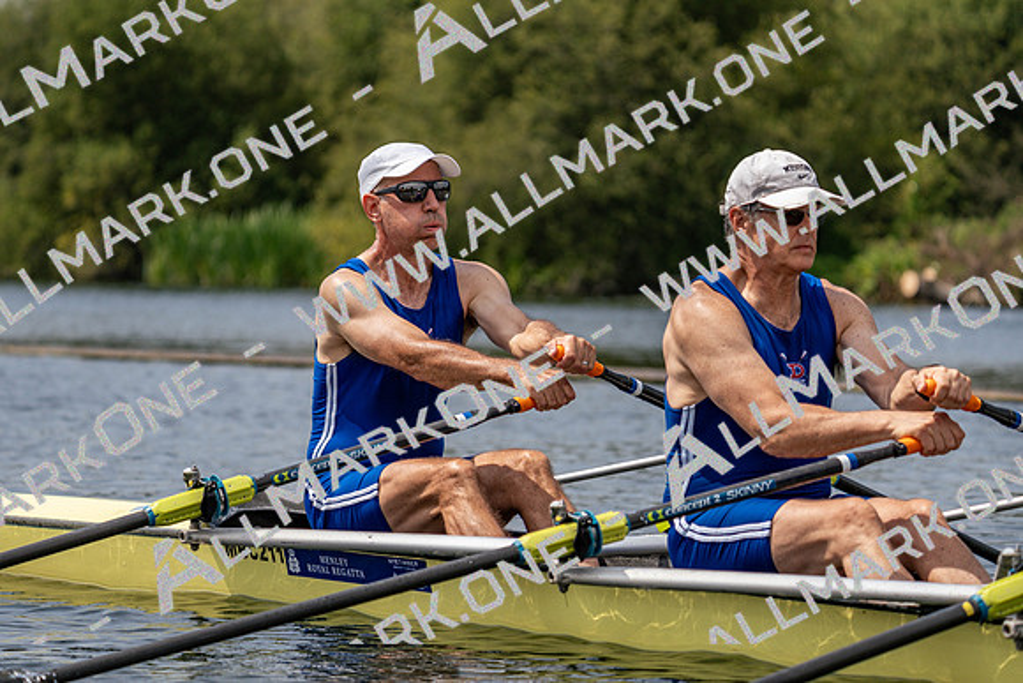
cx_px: 512
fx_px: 5684
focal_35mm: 200
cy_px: 342
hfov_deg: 10.3
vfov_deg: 6.9
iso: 200
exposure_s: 1/1600
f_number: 5.6
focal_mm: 200
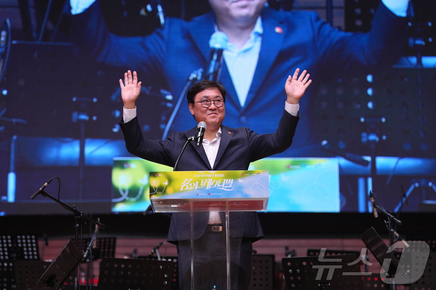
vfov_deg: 12.5
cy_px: 145
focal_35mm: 109
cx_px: 218
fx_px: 1319
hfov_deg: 18.8
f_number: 3.2
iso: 1250
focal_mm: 109
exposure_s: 1/400
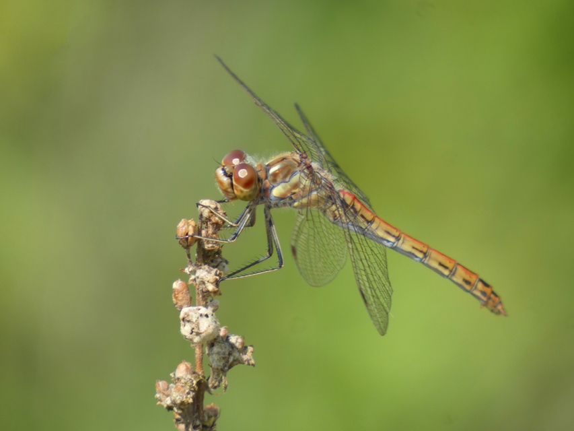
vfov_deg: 1.2
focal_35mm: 1200
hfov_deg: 1.7
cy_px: 216
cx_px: 287
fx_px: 19901
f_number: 5.9
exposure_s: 1/250
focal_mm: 215
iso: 80
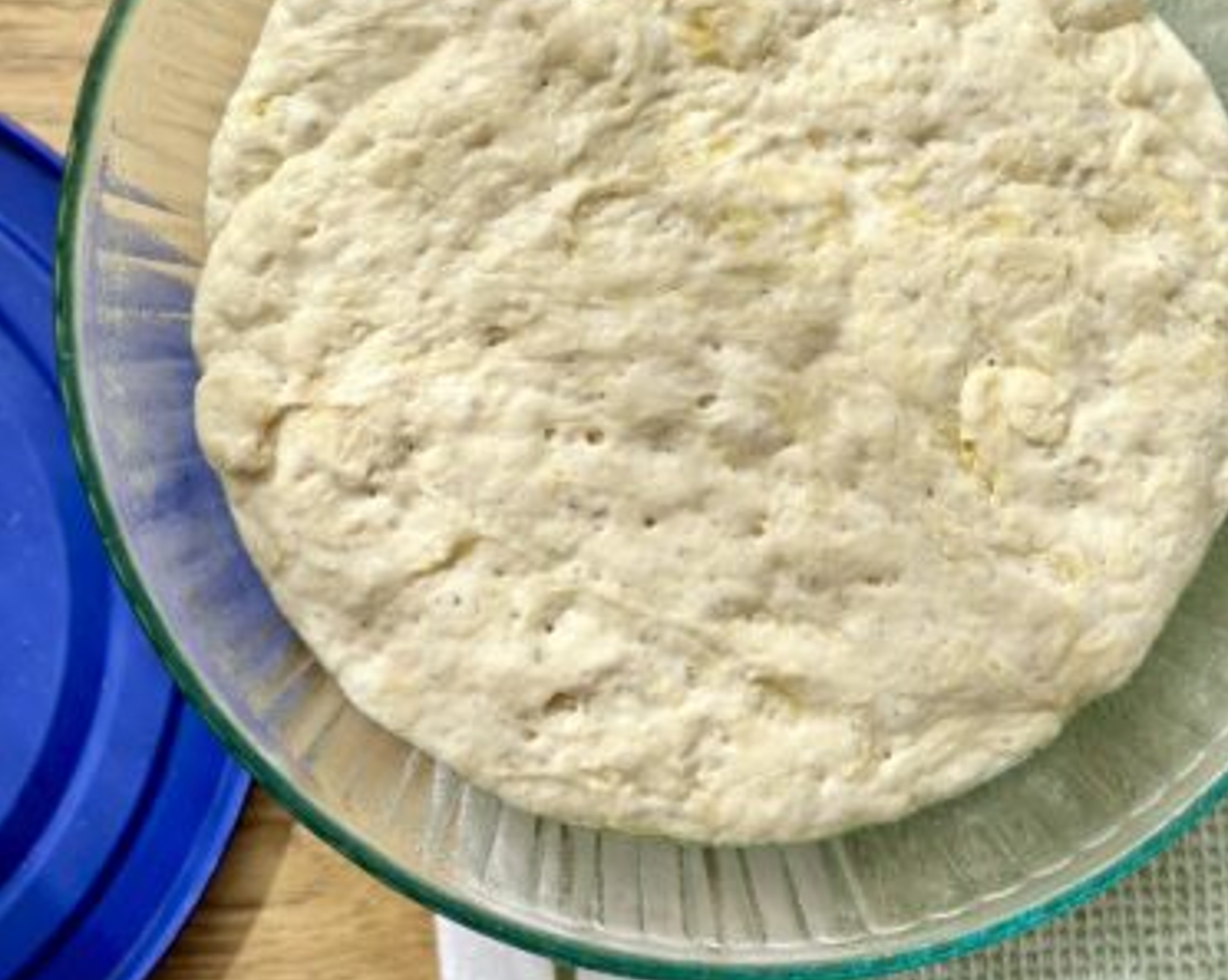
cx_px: 616
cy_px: 356
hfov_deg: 30.0
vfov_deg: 24.1
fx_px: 2288
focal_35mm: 63
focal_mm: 6.86
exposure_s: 1/1953
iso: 80
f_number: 1.78
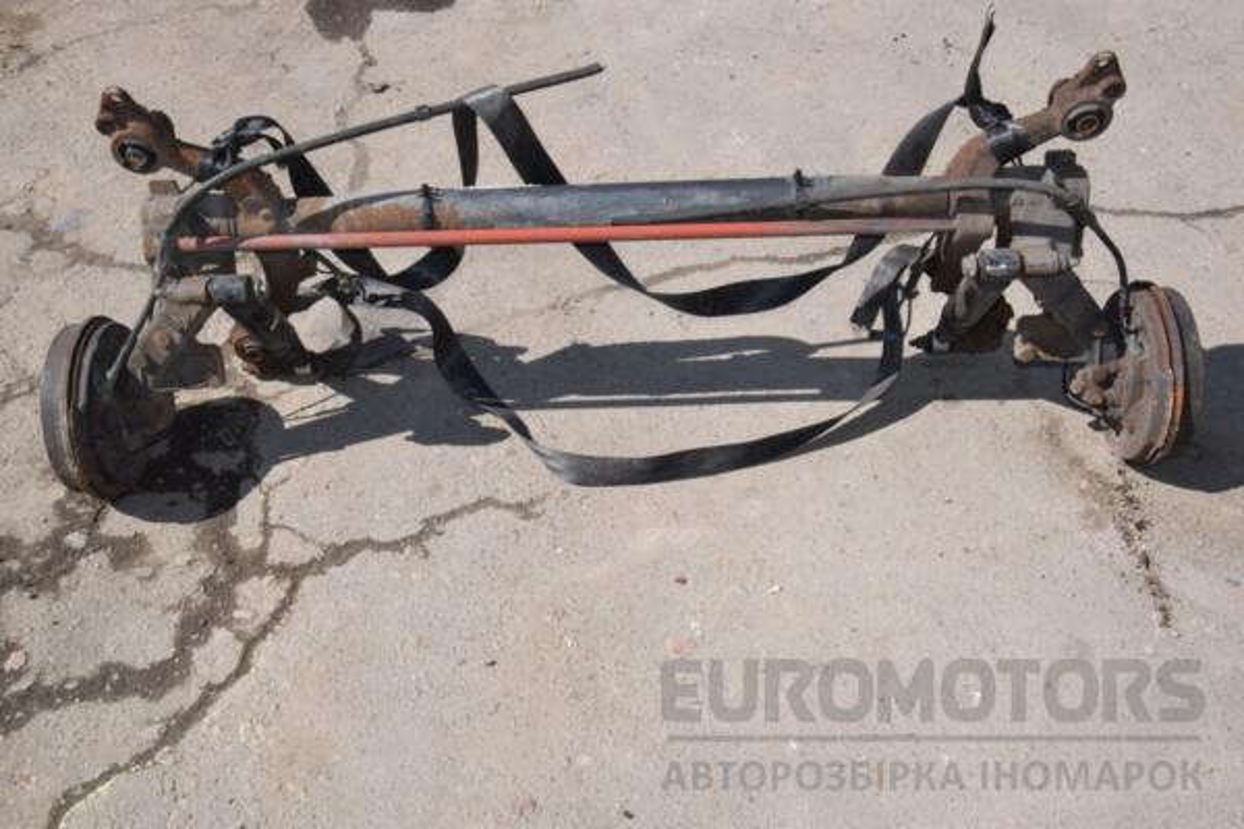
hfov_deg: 49.6
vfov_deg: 34.2
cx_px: 622
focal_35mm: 39
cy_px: 414
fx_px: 1348
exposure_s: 1/200
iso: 800
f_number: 25
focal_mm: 26
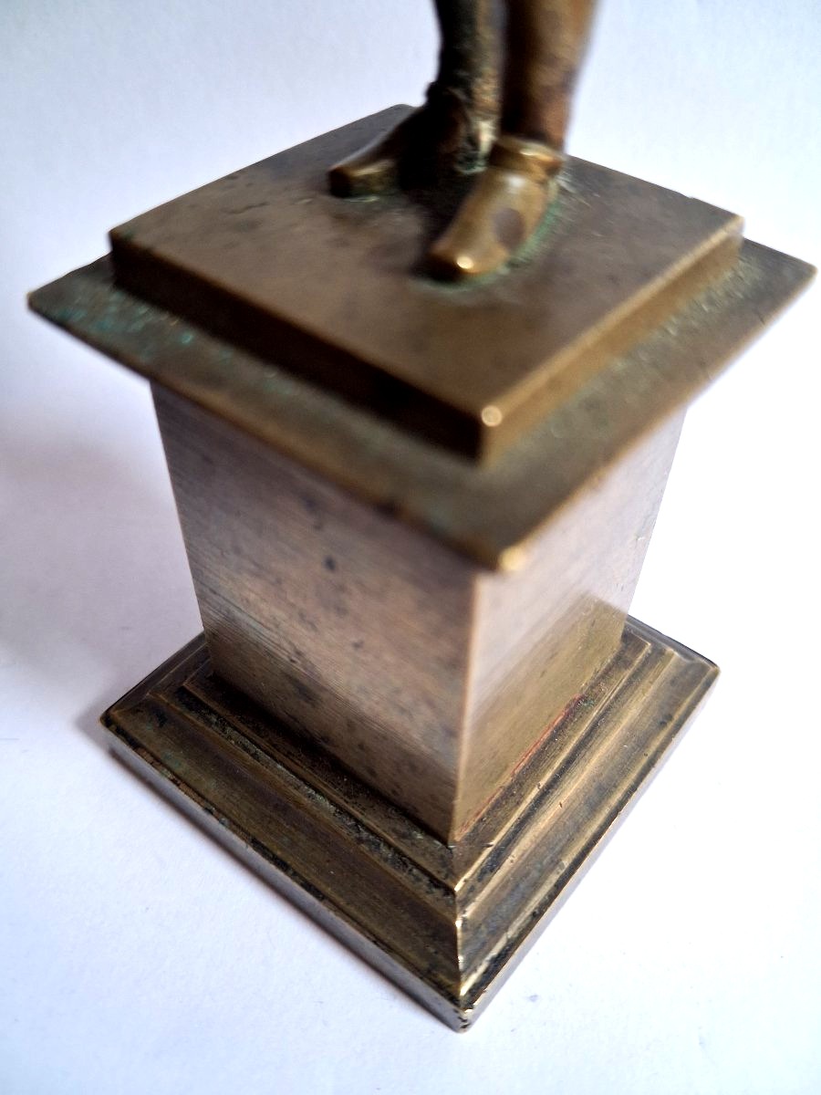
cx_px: 410
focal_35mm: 27
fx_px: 854
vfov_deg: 65.3
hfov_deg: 51.4
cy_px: 548
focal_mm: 4
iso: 320
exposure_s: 1/50
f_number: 1.8
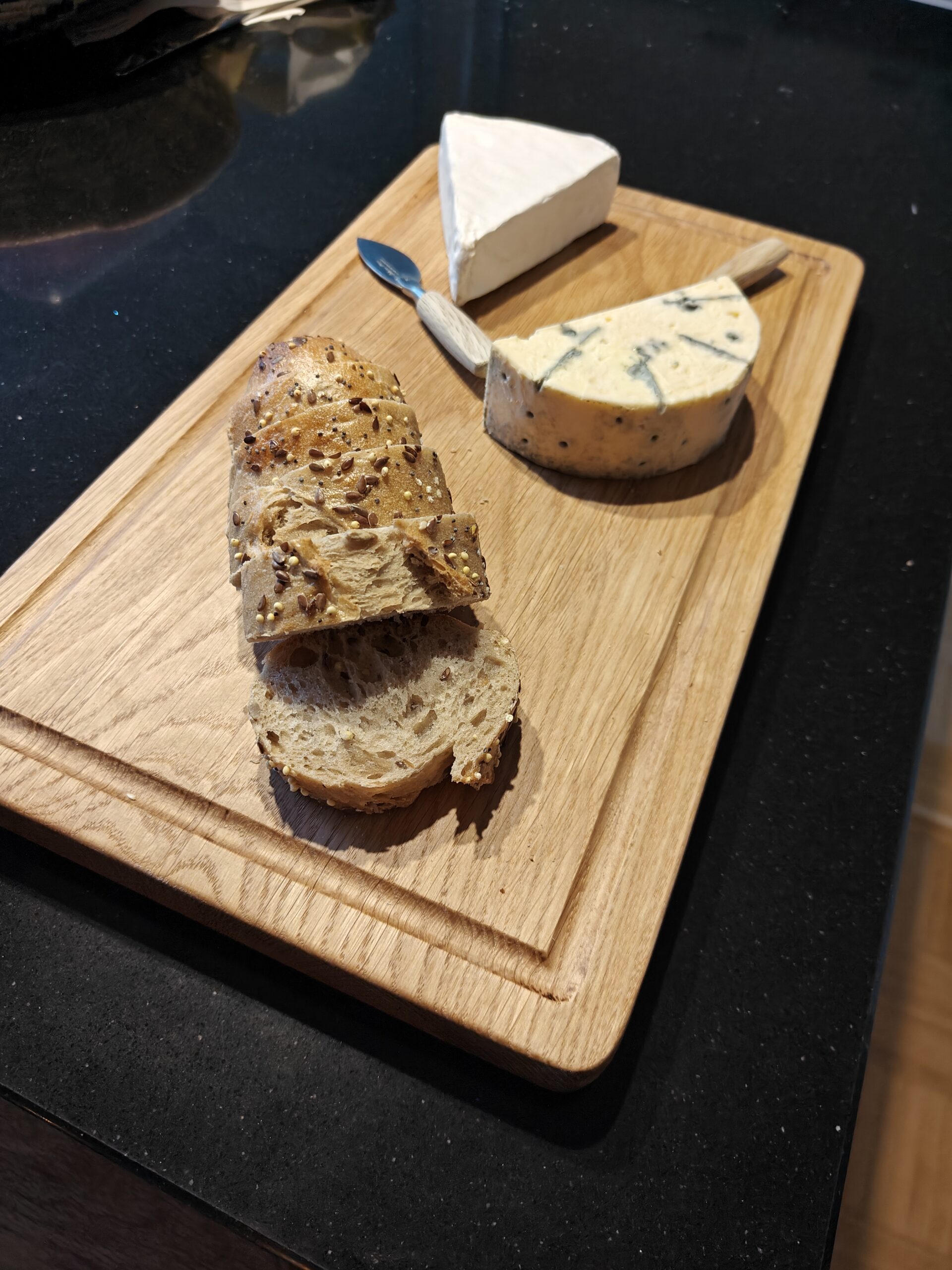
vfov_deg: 71.6
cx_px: 476
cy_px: 635
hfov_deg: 56.8
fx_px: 880
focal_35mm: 24
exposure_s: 1/50
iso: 160
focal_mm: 5.59
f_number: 1.8
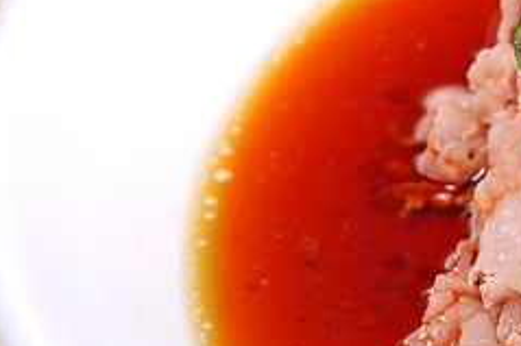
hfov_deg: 5.3
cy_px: 175
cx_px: 1038
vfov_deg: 3.6
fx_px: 5568
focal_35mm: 385
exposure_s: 1/640
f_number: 7.1
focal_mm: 60
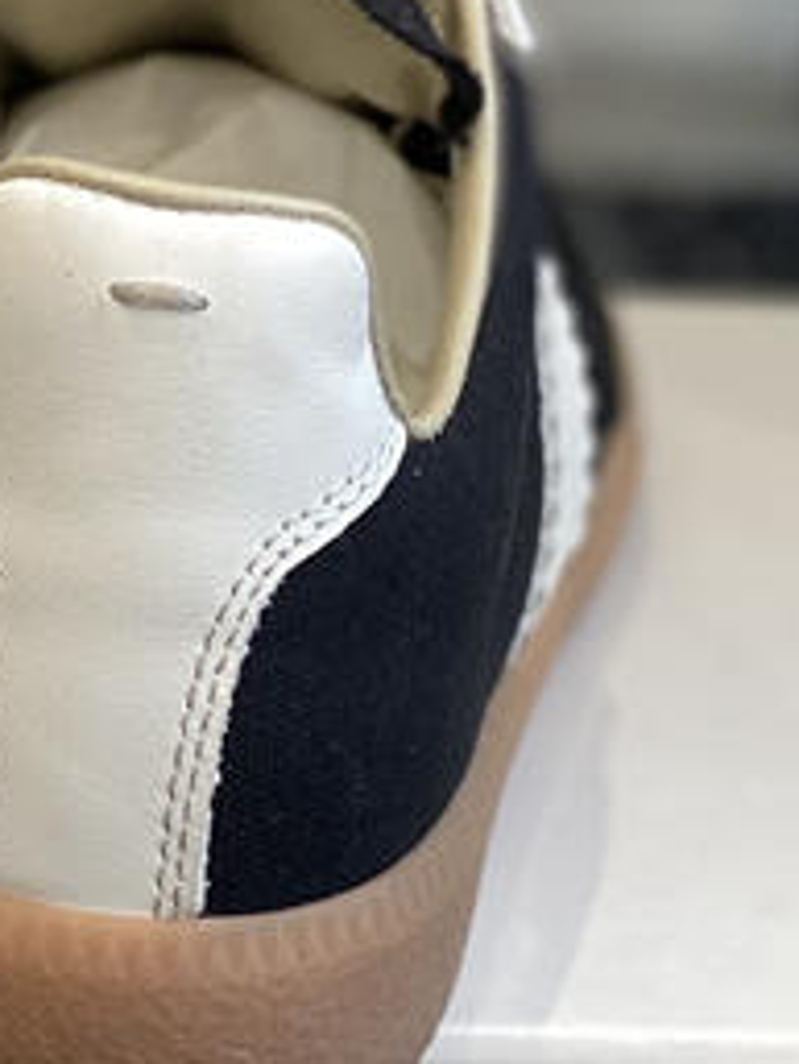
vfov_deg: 11.3
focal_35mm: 175
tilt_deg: -22.8
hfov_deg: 8.4
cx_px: -166
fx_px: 5381
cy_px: 580
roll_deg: -3.3
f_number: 2
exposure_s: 1/122
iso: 64
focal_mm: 6
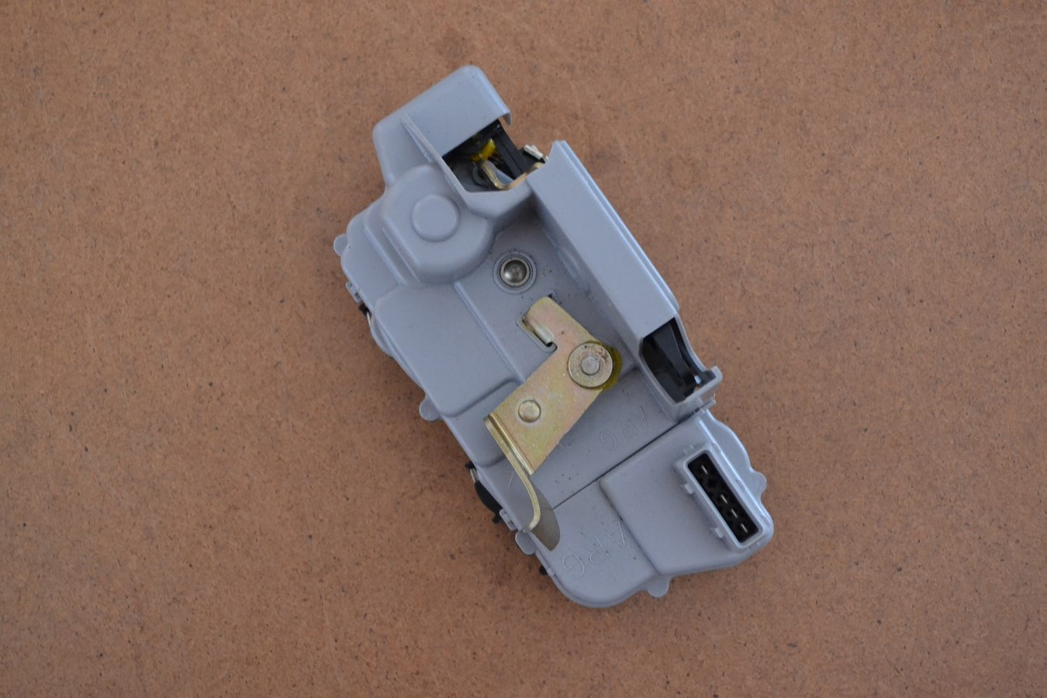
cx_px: 524
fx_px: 1527
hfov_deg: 37.9
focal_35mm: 52
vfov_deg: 25.8
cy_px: 349
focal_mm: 35
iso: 3200
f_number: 5
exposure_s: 1/25
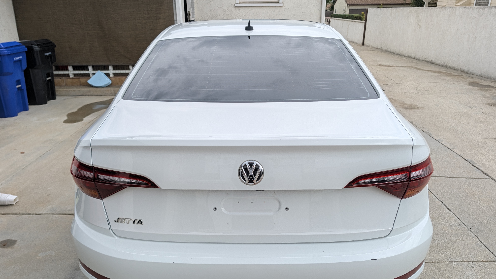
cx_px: 245
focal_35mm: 27
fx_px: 355
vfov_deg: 42.7
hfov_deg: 69.9
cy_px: 167
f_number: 1.68
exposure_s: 1/897
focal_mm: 6.9
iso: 25
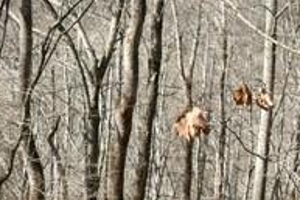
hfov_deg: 13.3
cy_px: 209
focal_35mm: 135
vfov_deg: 10.1
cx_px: -284
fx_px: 1126
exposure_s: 1/200
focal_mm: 24
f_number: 7.1
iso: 800
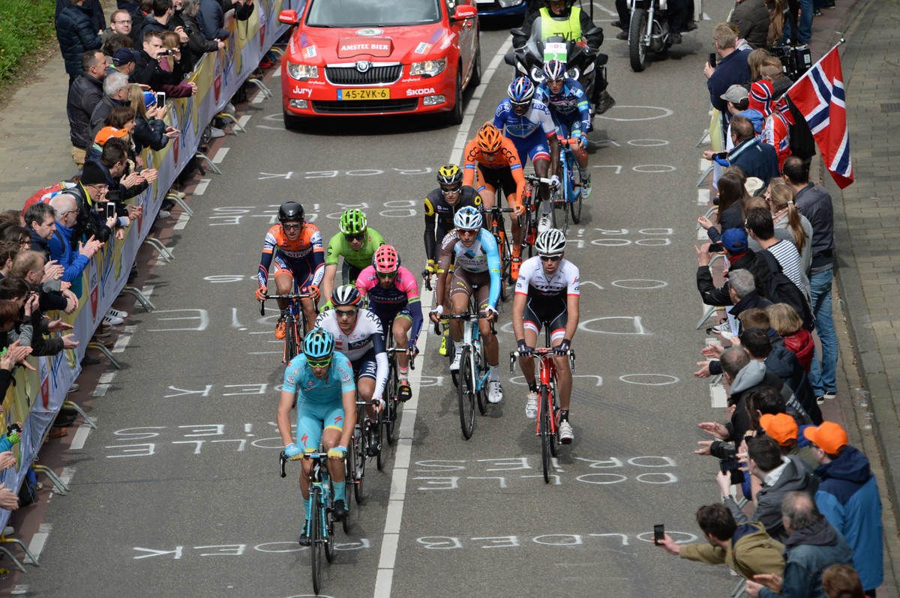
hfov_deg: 8.2
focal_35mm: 250
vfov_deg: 5.5
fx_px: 6245
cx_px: 450
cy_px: 299
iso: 400
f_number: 5.6
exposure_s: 1/640
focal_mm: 250
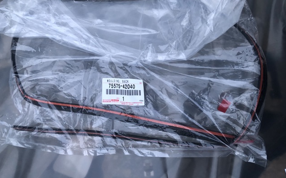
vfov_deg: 41.6
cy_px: 71
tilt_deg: -77.2
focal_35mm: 30
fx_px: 234
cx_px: 143
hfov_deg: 62.9
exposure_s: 1/15
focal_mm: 4
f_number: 1.8
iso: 80
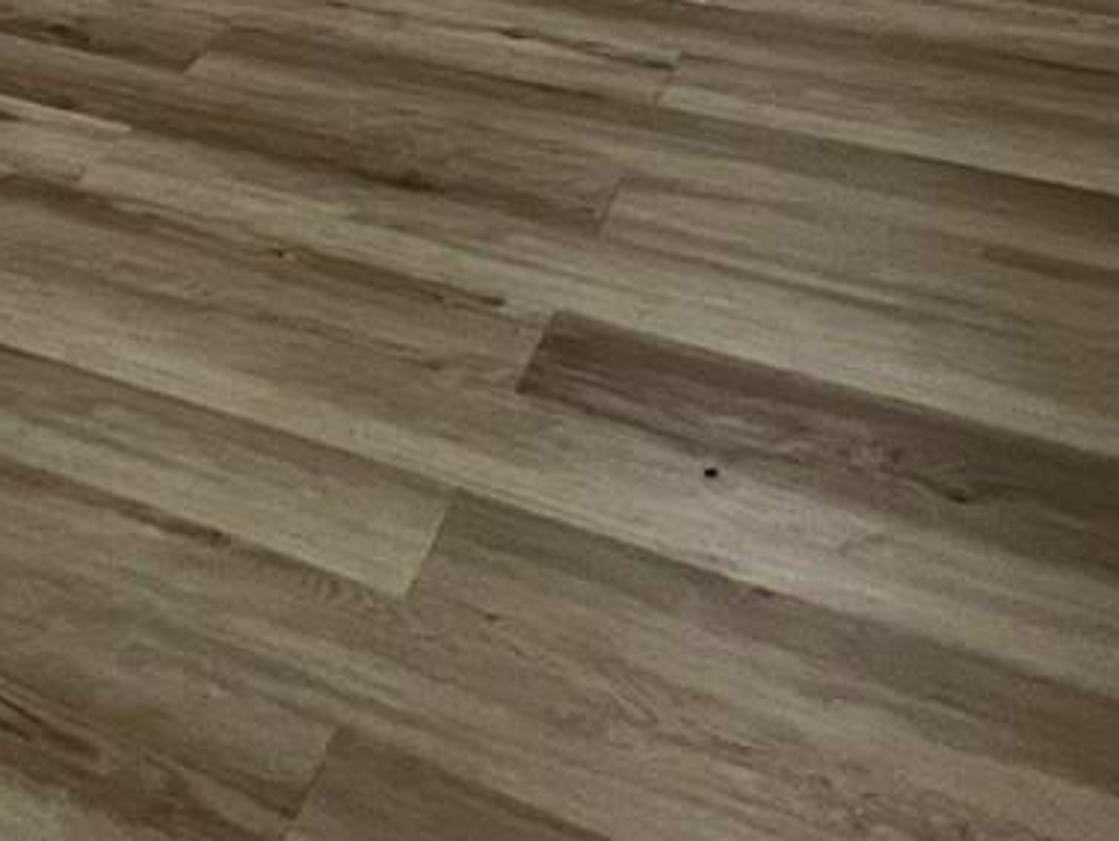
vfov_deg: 18.1
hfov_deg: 31.9
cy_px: -841
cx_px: -30
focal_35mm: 55
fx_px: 1779
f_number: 1.8
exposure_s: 1/60
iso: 125
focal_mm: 1.57
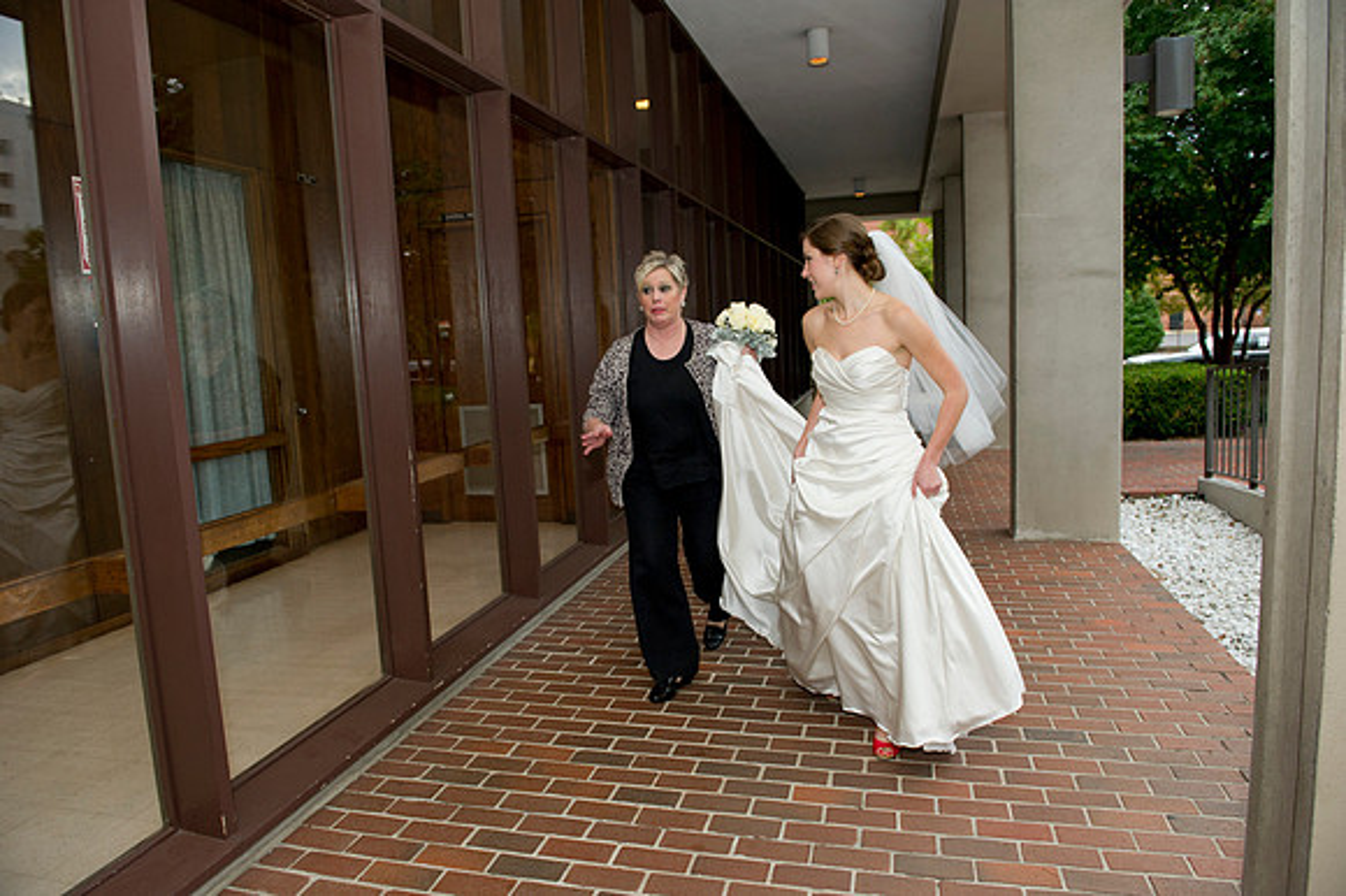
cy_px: 448
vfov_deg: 53.1
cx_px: 673
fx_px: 897
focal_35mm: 24
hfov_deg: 73.8
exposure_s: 1/160
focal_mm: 24
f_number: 4.5
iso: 400
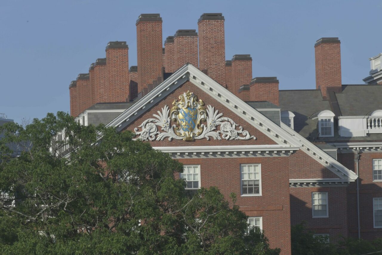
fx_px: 2546
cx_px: 191
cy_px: 128
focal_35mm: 240
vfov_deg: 5.7
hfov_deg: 8.6
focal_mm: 240
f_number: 18
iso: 400
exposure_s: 1/320
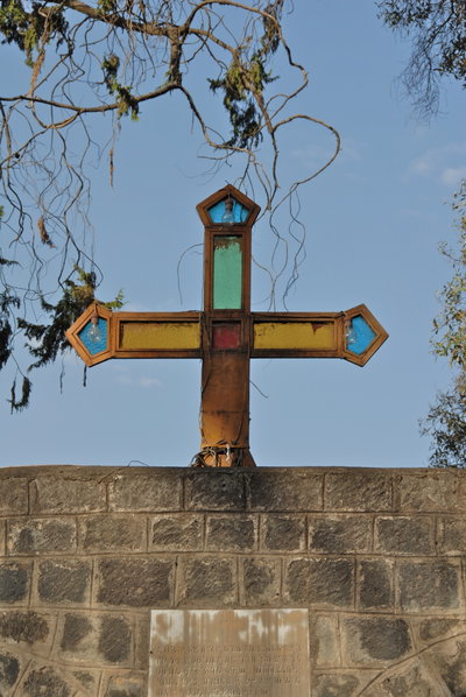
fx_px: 2179
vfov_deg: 18.2
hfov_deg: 12.2
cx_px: 233
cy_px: 348
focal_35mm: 112
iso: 100
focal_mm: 75
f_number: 8
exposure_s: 1/250
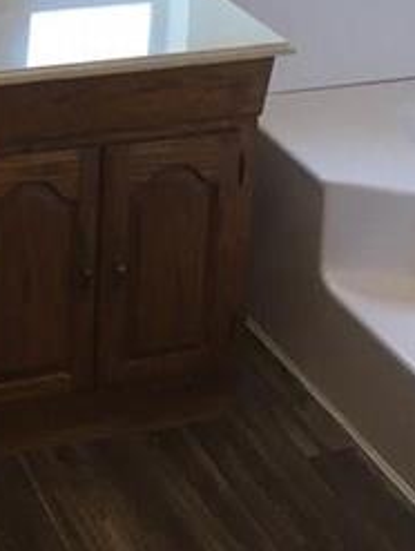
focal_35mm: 90
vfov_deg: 20.3
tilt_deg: -14.3
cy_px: -125
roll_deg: -1.8
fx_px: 1435
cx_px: 40
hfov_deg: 16.2
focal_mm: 4.15
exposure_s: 1/30
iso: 32
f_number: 2.2
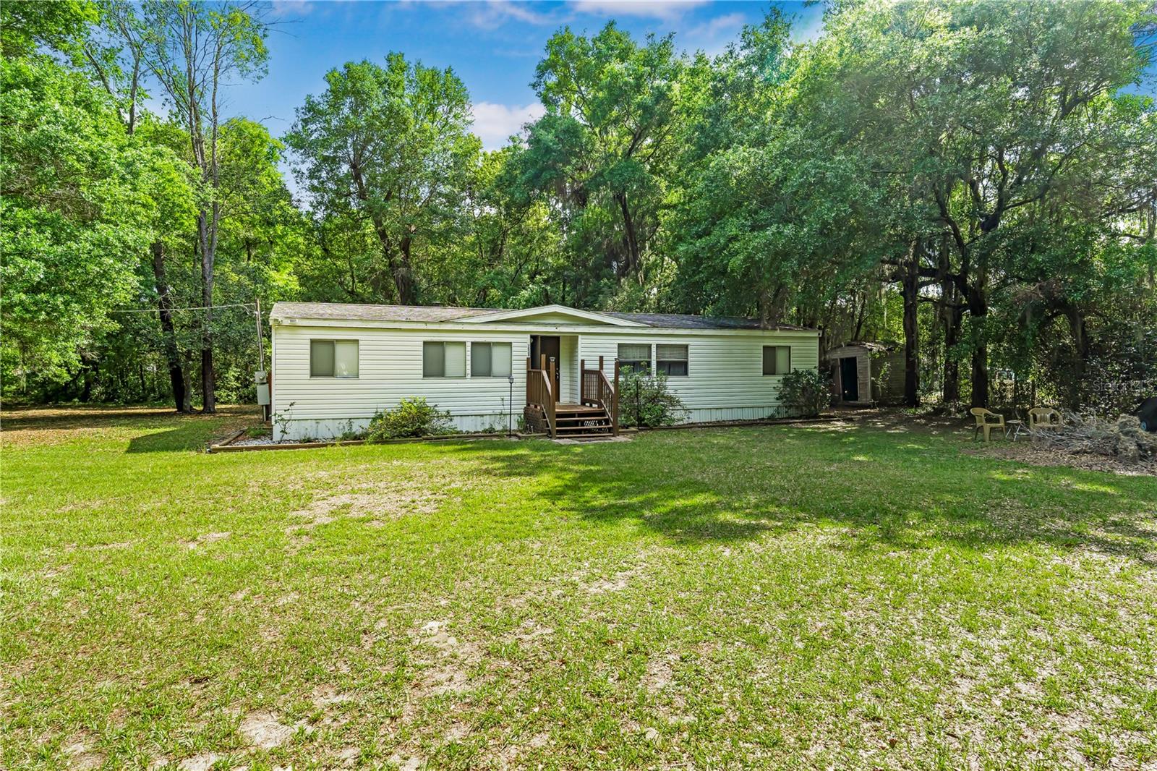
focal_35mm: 18
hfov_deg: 90.0
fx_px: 578
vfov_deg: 67.4
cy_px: 386
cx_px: 578
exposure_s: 1/80
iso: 400
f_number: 8
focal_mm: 18
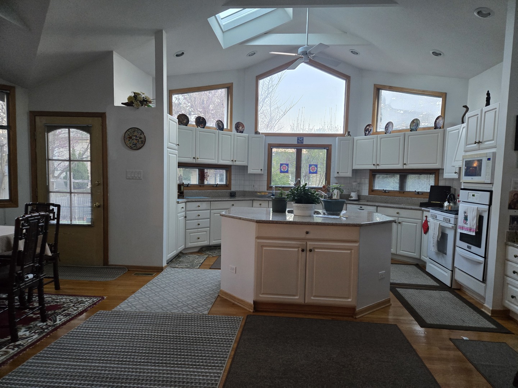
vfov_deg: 58.9
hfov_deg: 73.9
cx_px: 259
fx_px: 344
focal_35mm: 23
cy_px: 194
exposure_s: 1/120
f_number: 1.8
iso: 500
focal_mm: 5.4
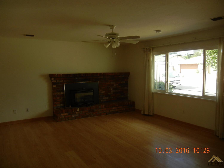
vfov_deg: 46.8
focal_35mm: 30
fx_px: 194
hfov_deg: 60.0
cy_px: 84
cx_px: 112
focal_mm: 5.4
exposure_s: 1/119
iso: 160
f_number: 3.5
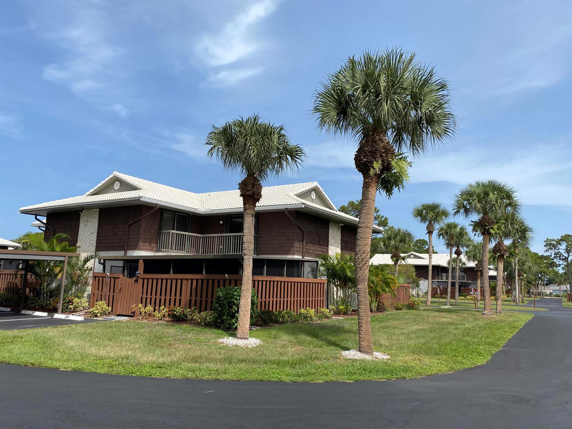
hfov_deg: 67.3
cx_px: 286
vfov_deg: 53.1
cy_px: 214
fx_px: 430
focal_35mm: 26
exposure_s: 1/2967
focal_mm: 4.25
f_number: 1.8
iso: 32
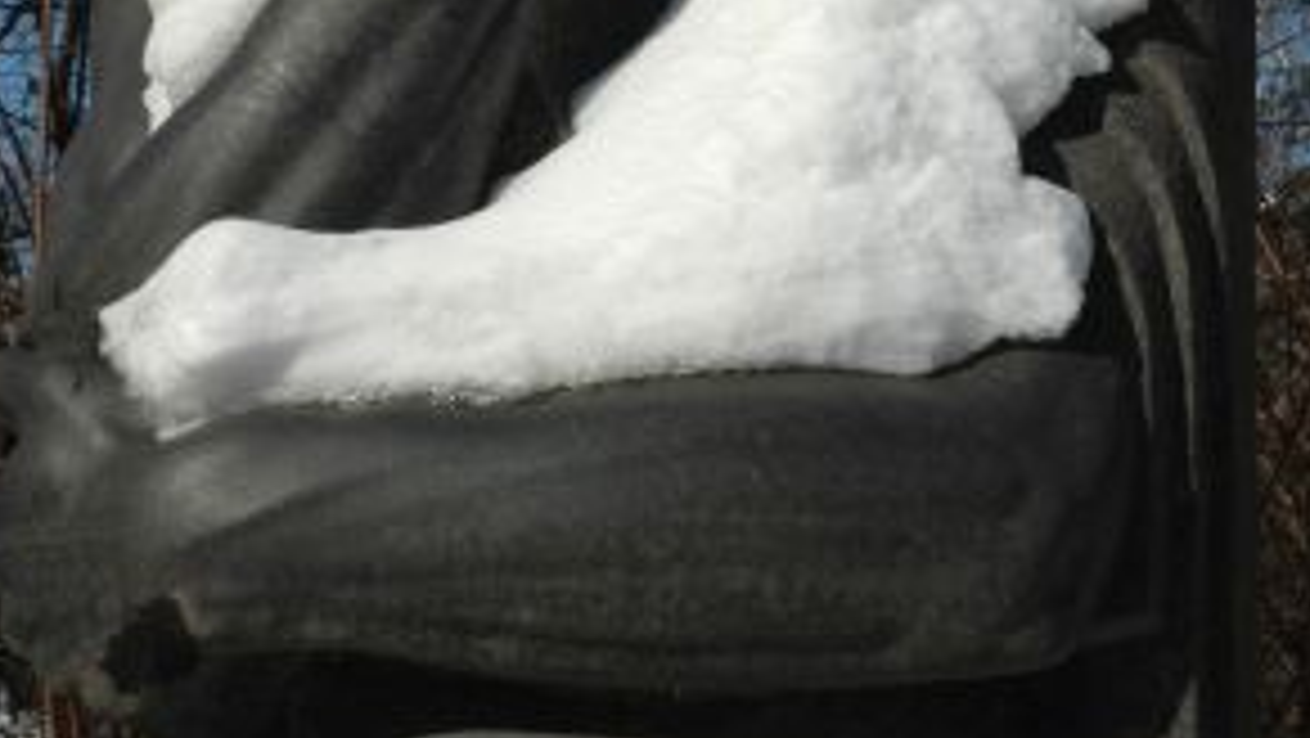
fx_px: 4135
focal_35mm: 119
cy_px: -230
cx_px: 605
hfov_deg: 18.0
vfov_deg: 10.0
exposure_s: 1/125
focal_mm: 46
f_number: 20
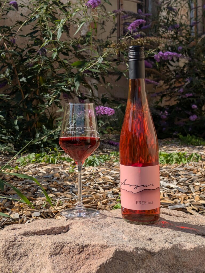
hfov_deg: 28.6
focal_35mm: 51
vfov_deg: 37.5
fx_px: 402
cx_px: 102
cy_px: 136
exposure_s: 1/3546
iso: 49
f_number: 1.89
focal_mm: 5.43
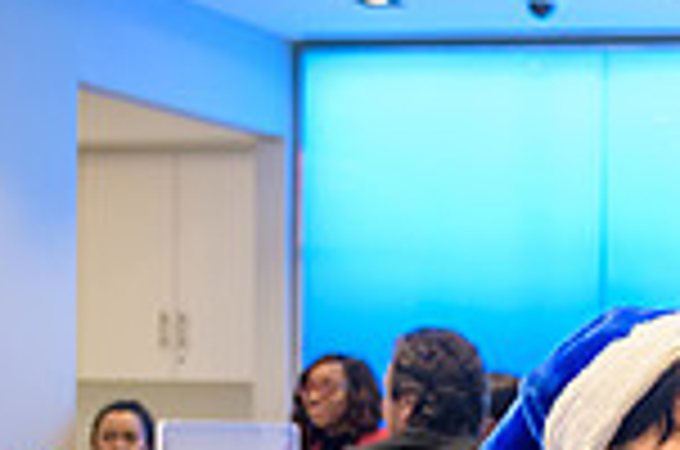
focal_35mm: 104
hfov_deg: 17.0
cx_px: 1130
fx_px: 1960
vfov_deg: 12.9
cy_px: 484
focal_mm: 27
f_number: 3.2
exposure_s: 1/125
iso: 800
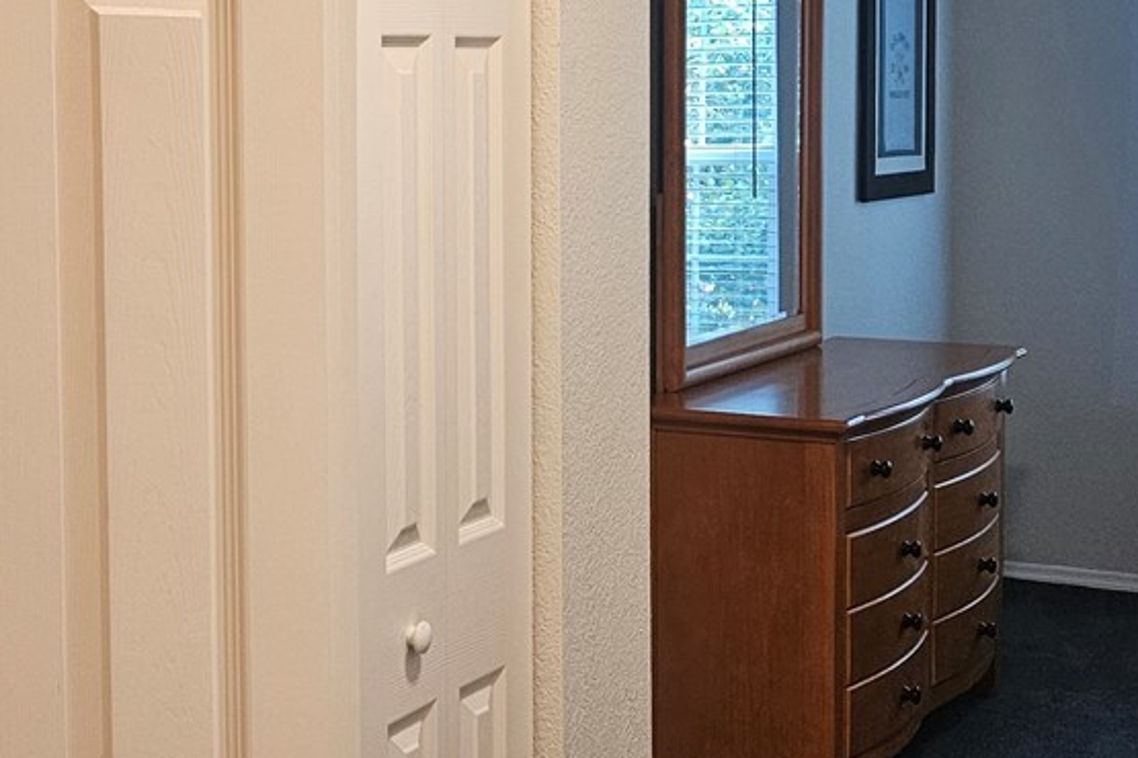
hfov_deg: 29.0
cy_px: 229
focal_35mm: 69
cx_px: 344
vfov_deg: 19.6
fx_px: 2181
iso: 250
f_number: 1.8
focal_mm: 5.4
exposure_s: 1/120
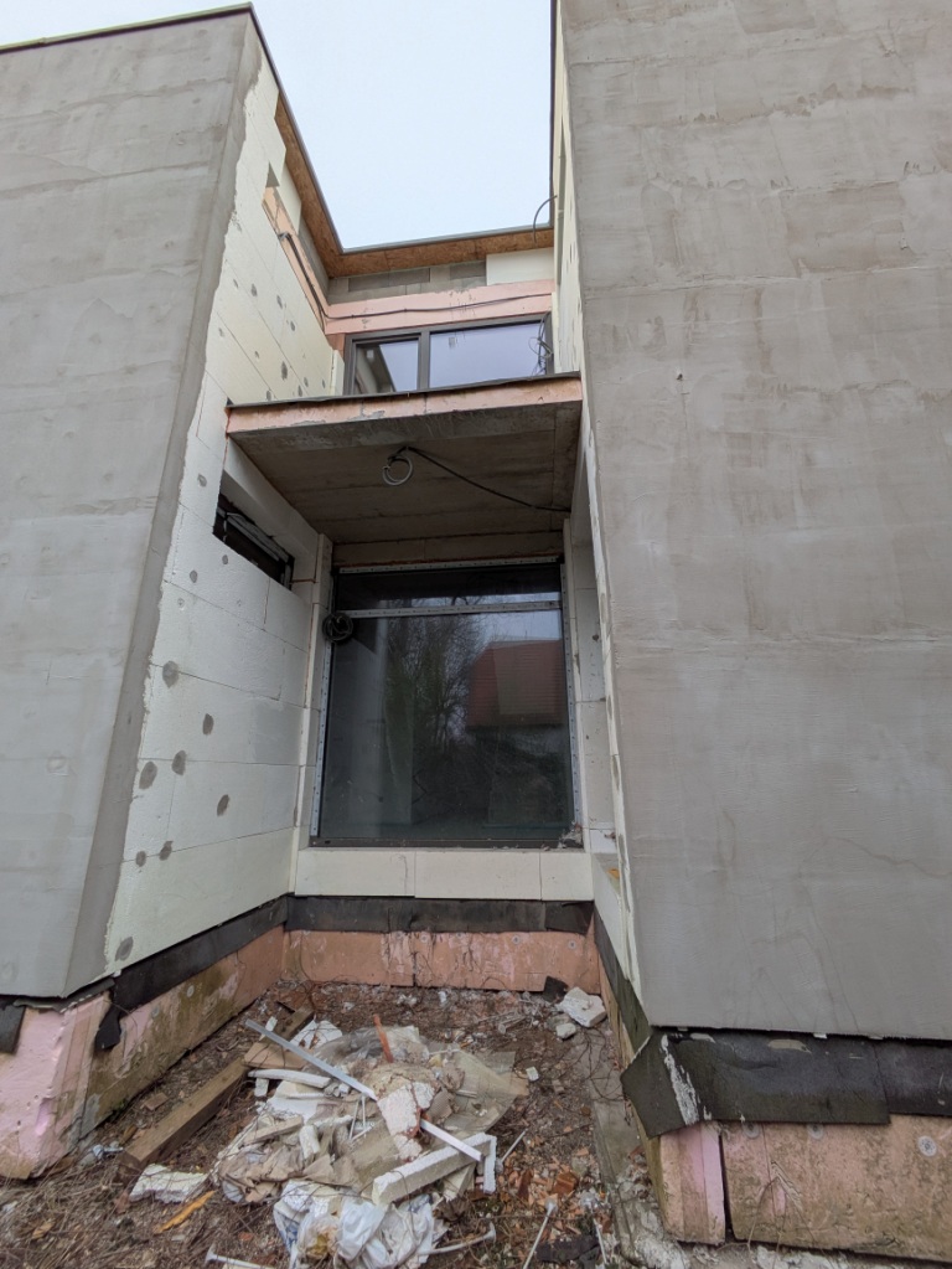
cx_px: 476
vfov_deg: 102.0
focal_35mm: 14
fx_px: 513
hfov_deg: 85.7
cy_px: 634
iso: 48
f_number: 2.2
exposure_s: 1/496
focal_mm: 1.83
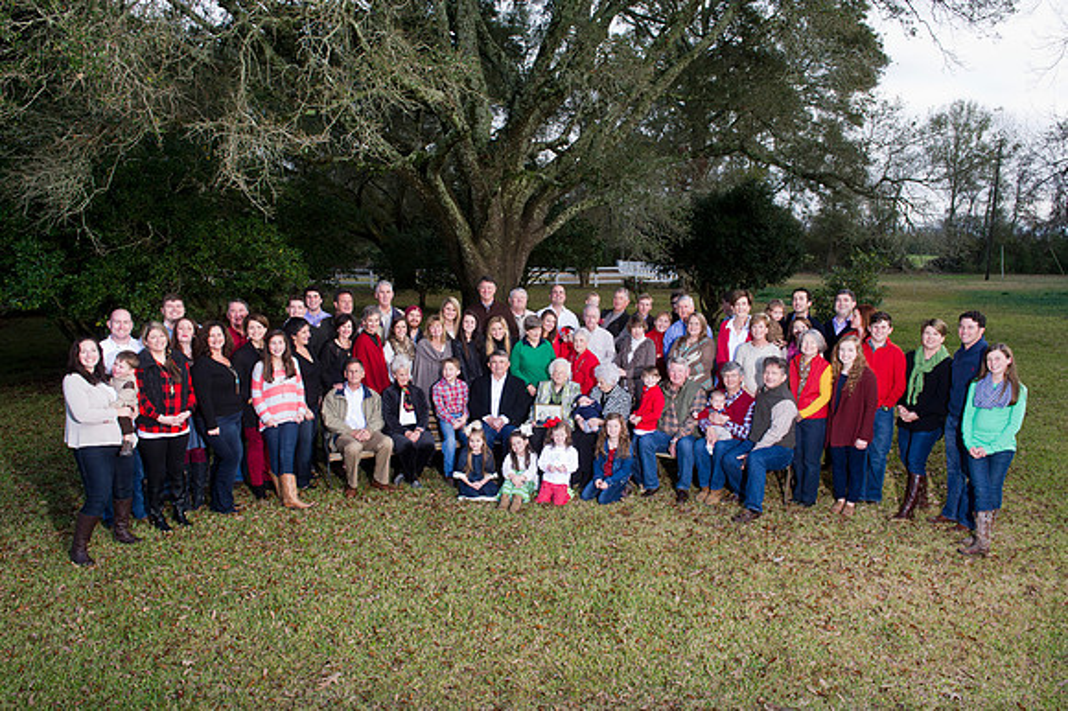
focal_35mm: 26
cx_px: 534
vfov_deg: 49.5
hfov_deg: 69.4
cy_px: 356
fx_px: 771
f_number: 8
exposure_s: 1/250
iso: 1000
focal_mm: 26
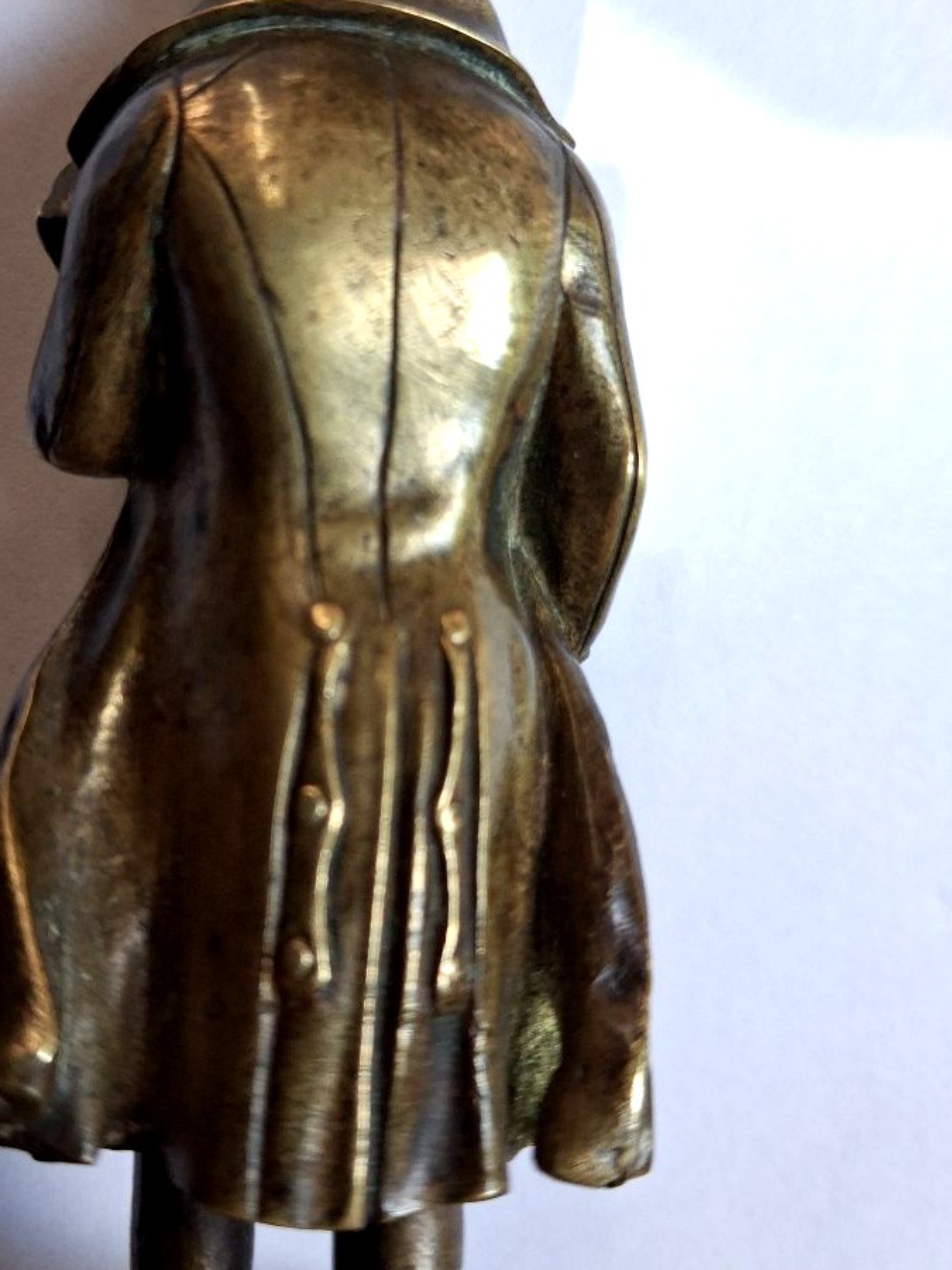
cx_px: 377
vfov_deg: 51.1
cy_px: 522
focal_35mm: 36
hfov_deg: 39.5
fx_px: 1320
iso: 125
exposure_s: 1/100
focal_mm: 4
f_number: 1.8
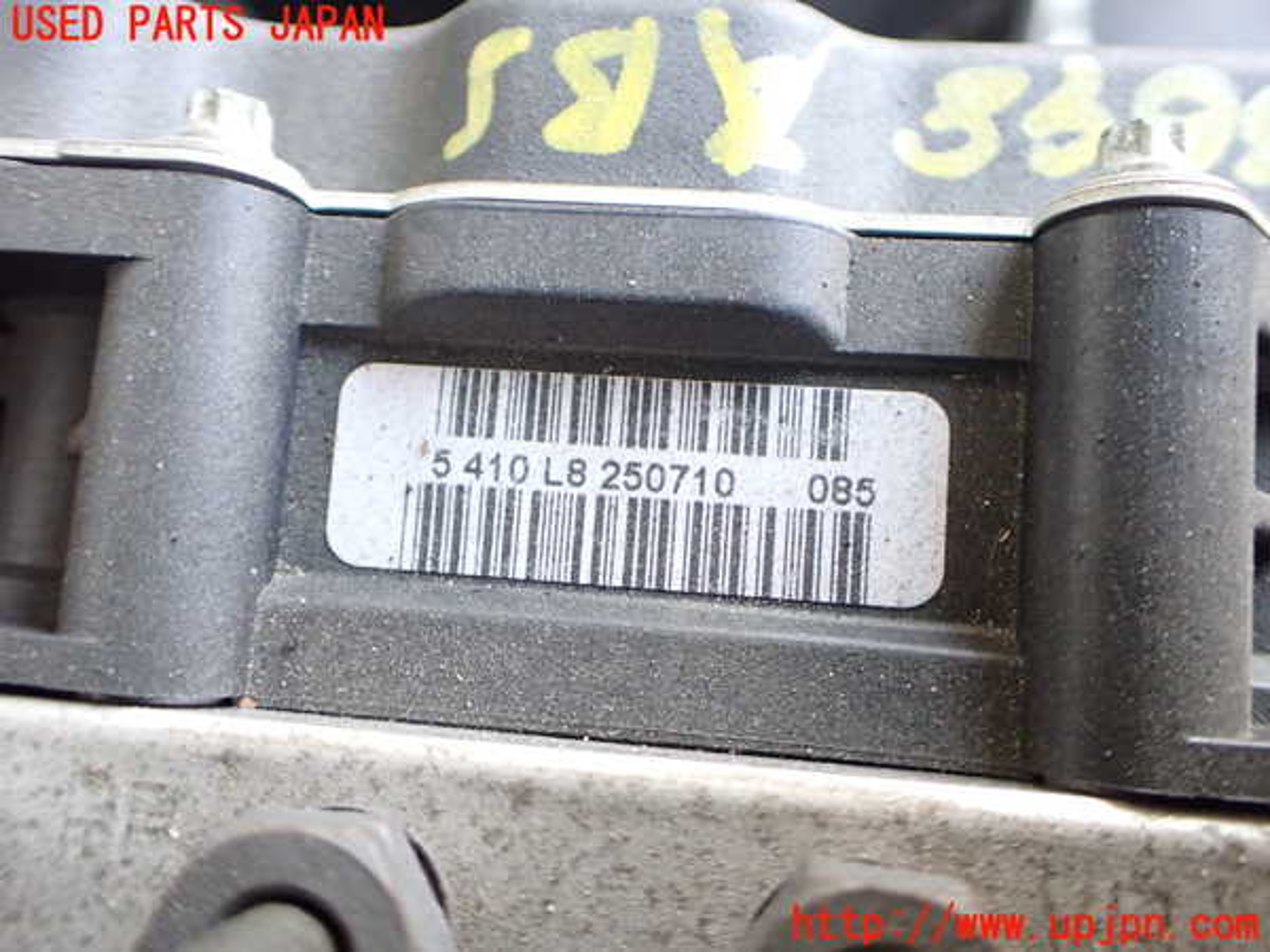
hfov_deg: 60.0
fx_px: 1101
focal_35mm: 30
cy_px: 476
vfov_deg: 46.8
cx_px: 635
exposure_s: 1/50
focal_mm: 5.4
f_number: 2.3
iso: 800
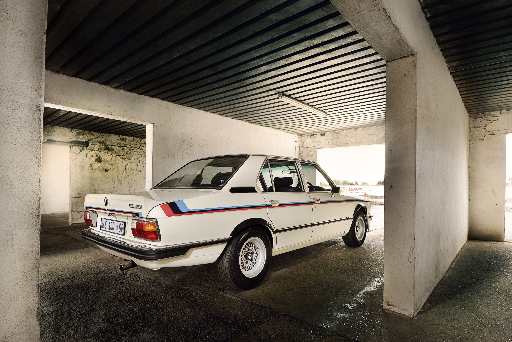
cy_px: 171
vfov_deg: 67.5
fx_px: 256
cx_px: 256
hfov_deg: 90.0
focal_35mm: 18
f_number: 11
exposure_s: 1/2.5
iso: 200
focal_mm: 12
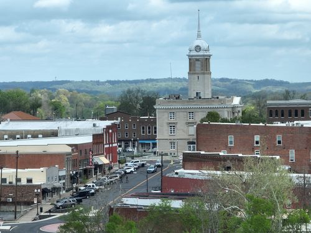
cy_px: 116
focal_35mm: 161
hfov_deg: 12.3
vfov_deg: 9.2
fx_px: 1446
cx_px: 156
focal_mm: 29.85
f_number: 4.4
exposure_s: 1/200
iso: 100
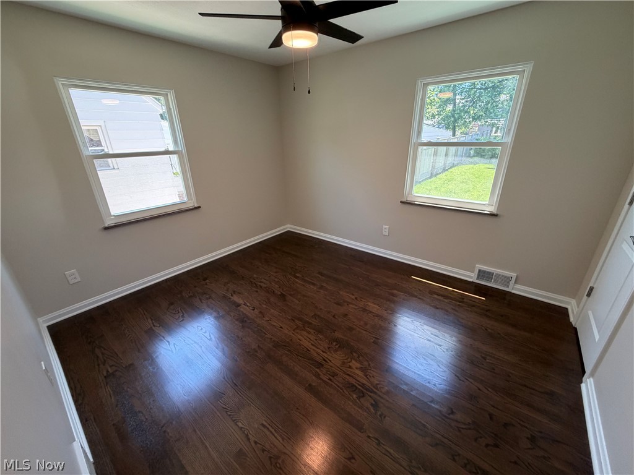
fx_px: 256
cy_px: 238
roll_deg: +1.5
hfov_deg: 102.1
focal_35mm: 14
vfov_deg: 85.7
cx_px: 317
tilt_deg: -21.8
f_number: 2.2
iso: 200
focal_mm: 2.22
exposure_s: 1/120
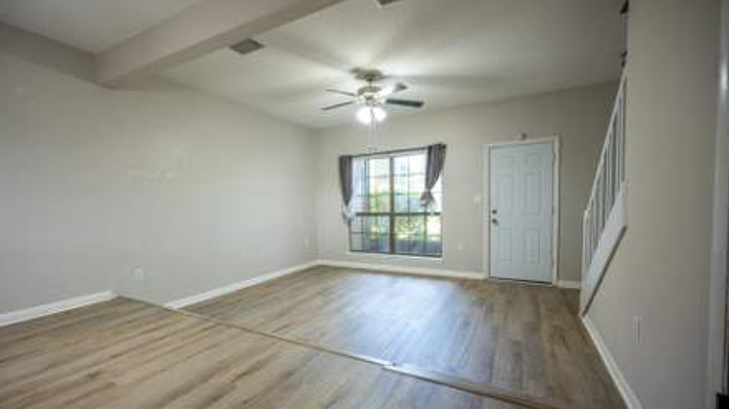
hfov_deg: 99.2
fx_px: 309
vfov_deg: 66.9
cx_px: 340
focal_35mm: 16
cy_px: 223
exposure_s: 1/15
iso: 250
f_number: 4
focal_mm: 14
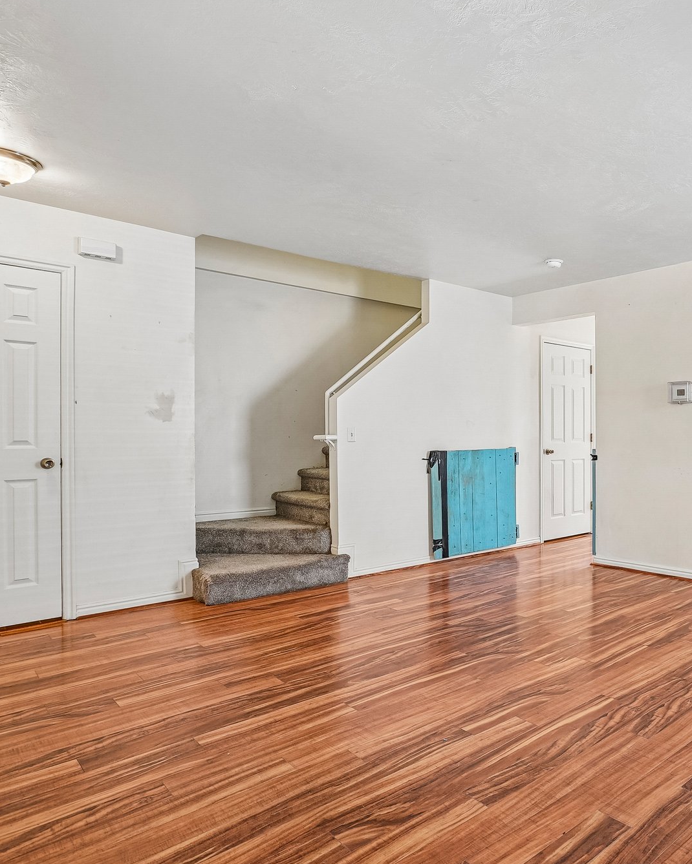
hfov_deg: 55.4
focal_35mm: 23
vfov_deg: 72.6
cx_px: 578
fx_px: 589
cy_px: 433
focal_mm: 16
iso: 400
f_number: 8
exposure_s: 1/15
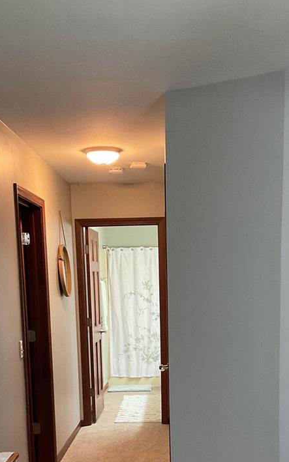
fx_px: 655
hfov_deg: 24.9
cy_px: 379
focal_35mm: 52
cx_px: 161
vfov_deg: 37.3
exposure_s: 1/60
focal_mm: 3
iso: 200
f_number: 1.8
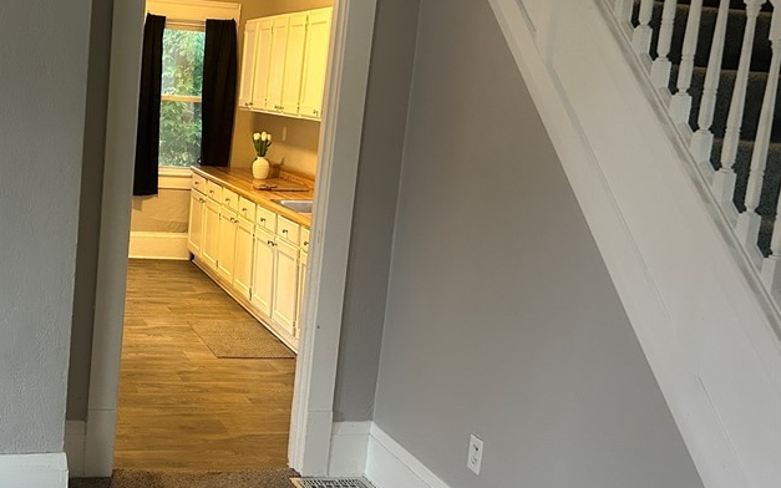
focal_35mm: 45
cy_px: 223
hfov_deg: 42.2
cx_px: 146
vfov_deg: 28.6
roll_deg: -4.2
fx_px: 958
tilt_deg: -7.9
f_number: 1.5
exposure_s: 1/60
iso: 400
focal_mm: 5.7
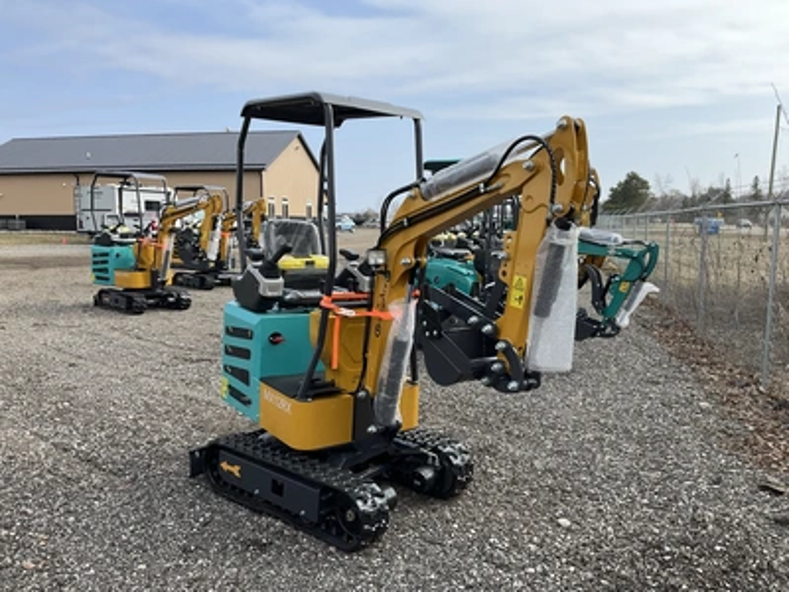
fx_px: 661
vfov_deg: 48.2
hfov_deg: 61.7
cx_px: 394
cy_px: 296
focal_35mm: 29
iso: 25
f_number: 1.8
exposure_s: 1/1377
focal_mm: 3
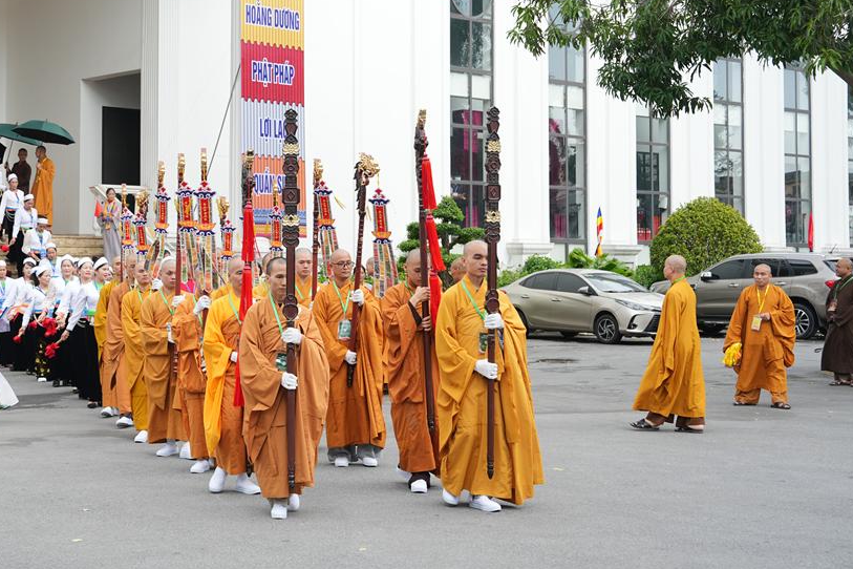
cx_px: 262
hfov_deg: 32.0
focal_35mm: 62
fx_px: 1469
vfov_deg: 21.8
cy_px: 203
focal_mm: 42
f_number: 4.5
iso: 100
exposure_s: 1/200
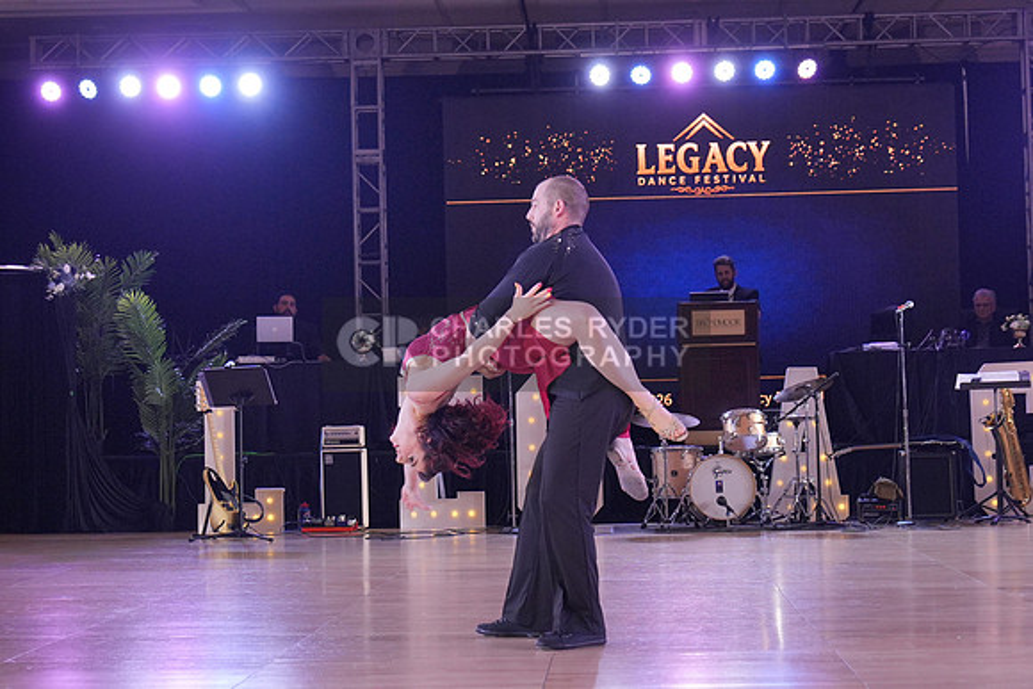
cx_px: 516
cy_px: 344
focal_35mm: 81
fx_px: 2325
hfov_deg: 25.1
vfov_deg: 16.9
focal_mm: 54
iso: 2000
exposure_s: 1/500
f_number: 4
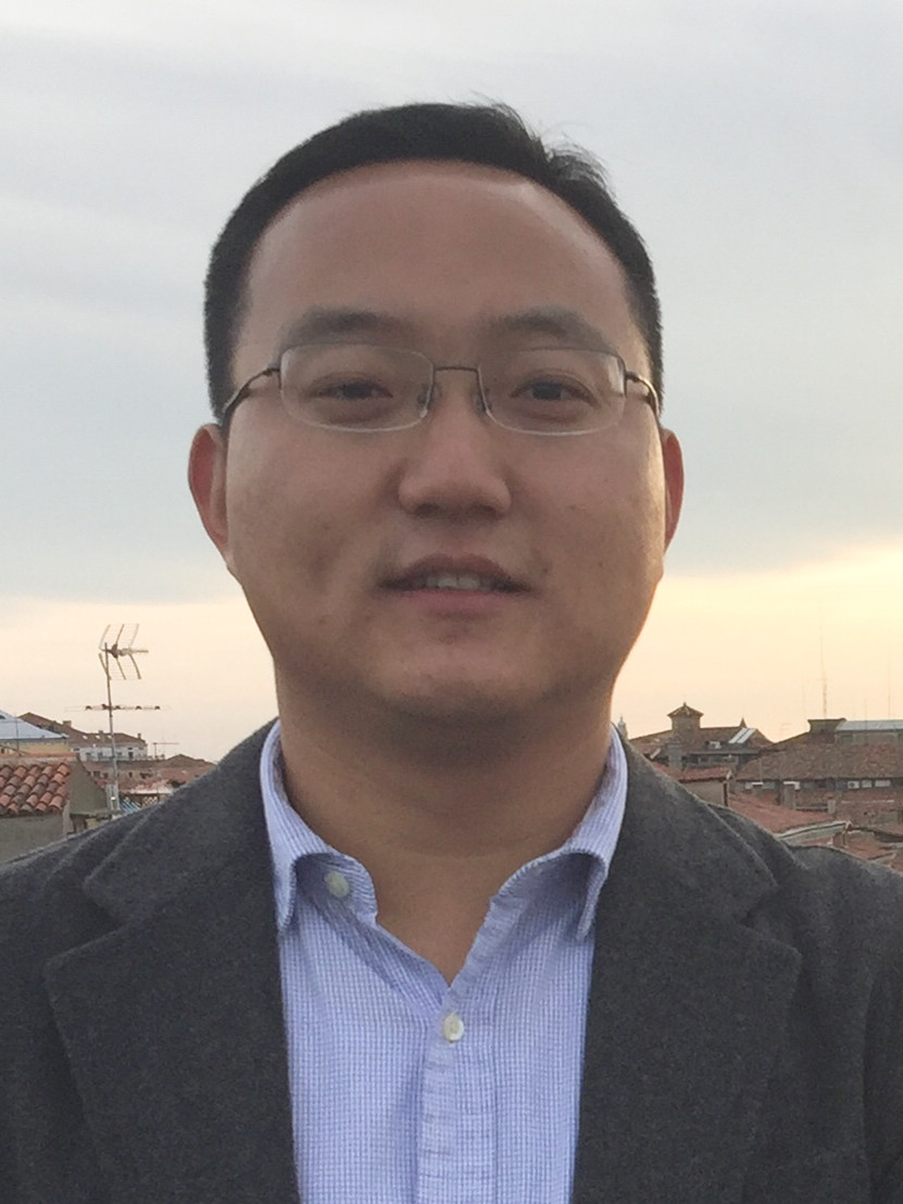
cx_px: 452
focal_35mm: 29
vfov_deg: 61.7
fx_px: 1009
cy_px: 602
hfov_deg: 48.2
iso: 32
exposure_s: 1/824
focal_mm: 4.15
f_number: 2.2
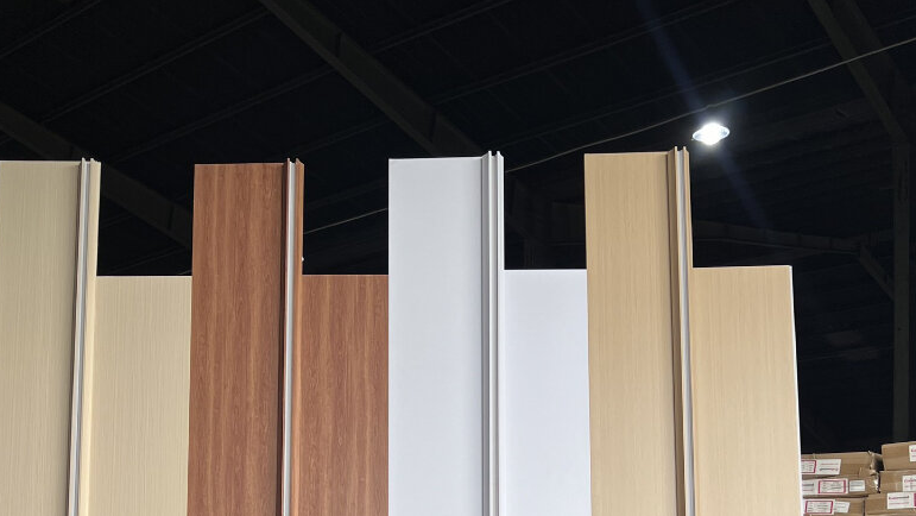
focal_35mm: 49
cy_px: 630
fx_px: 1190
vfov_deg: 22.4
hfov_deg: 42.0
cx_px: 390
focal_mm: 5.7
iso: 50
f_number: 1.5
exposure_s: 1/541
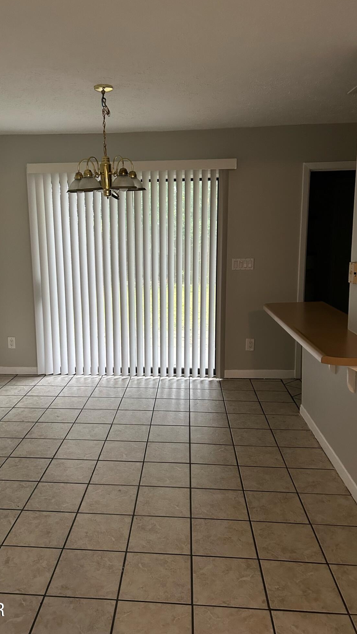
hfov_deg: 40.0
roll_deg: +0.6
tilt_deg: -8.8
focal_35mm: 29
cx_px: 139
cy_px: 315
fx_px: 488
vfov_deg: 66.1
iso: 320
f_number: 1.5
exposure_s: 1/60
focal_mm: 5.7
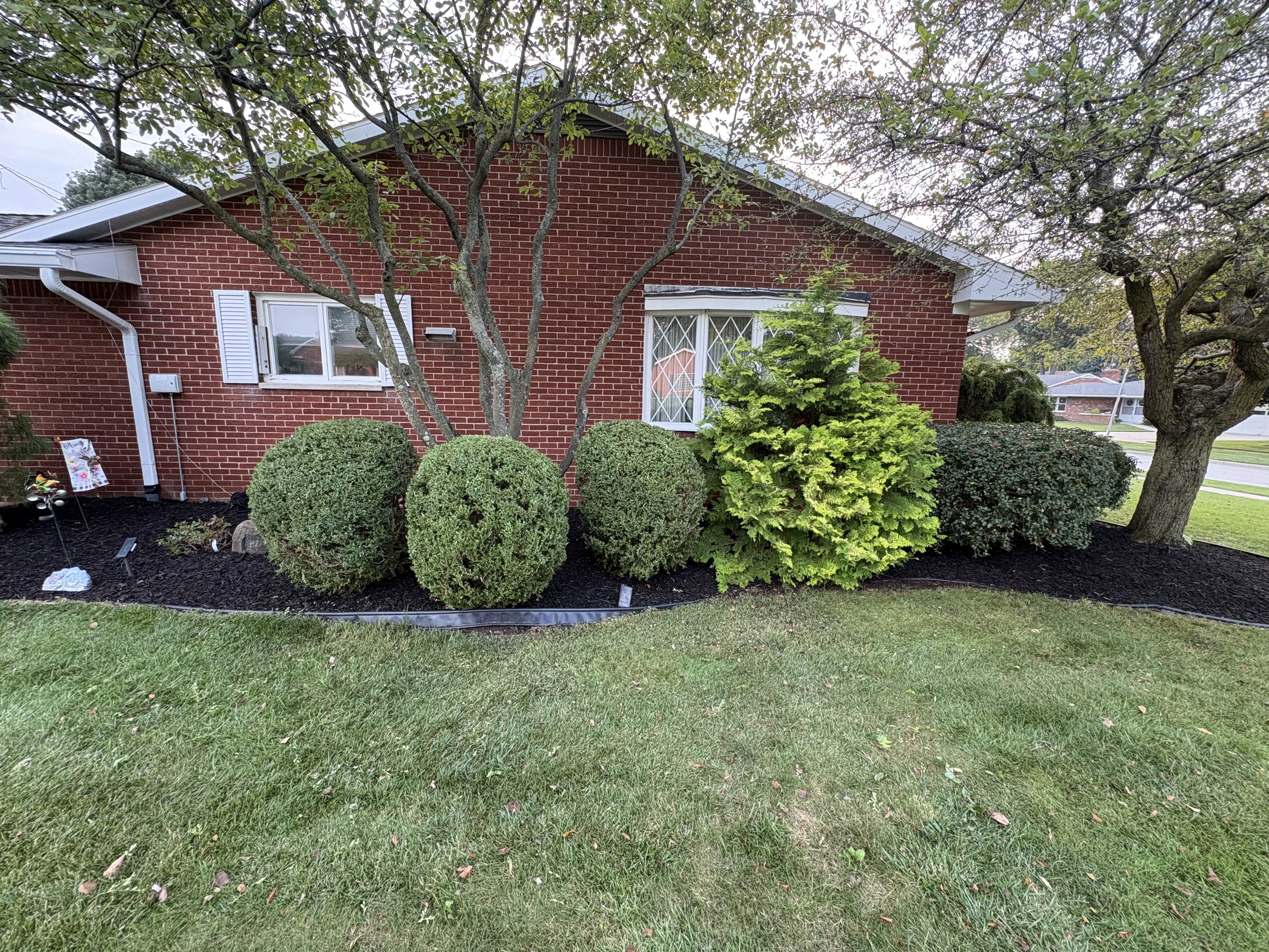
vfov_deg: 85.7
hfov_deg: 102.1
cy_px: 476
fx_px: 513
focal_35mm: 14
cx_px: 634
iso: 160
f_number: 2.2
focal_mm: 2.22
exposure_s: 1/99
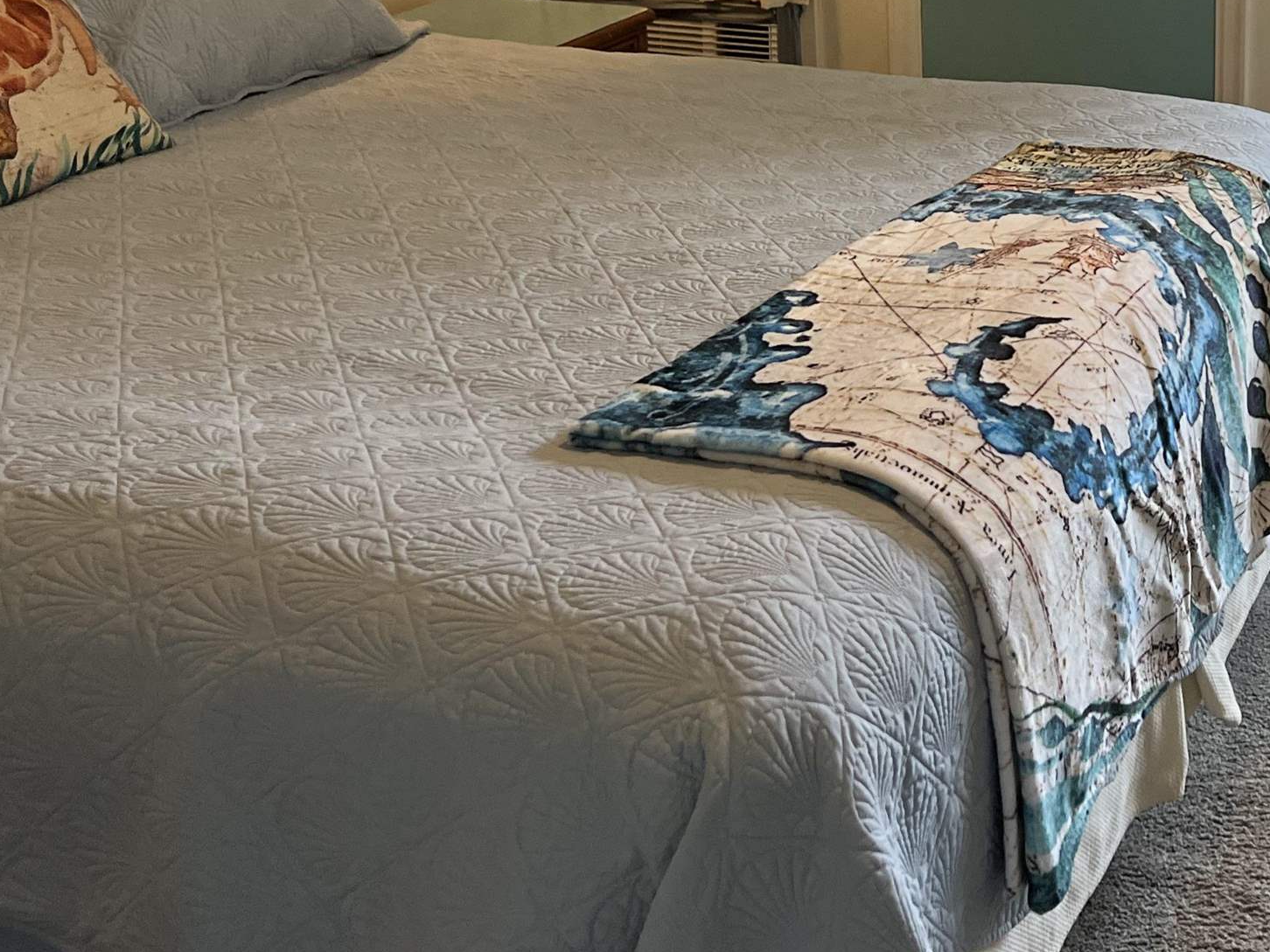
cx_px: 1103
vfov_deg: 25.5
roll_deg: +0.2
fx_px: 2018
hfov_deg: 33.4
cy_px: 45
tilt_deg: -12.3
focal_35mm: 55
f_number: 1.5
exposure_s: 1/120
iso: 125
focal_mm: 5.7
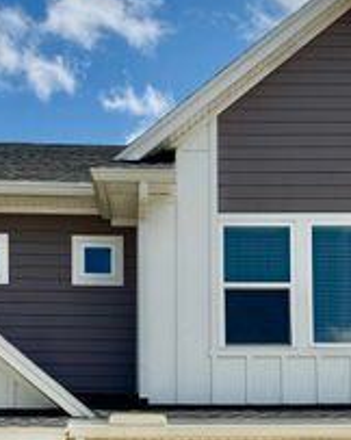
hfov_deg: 19.8
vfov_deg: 23.6
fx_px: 1001
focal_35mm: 77
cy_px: 456
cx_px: 217
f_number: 1.78
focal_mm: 6.76
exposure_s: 1/9009
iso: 80
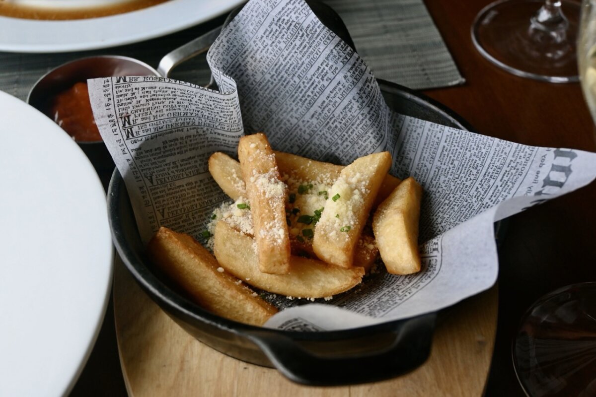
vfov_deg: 25.1
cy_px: 198
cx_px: 298
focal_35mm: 54
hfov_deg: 36.9
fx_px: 894
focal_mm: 36
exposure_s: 1/250
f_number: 5.3
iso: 400
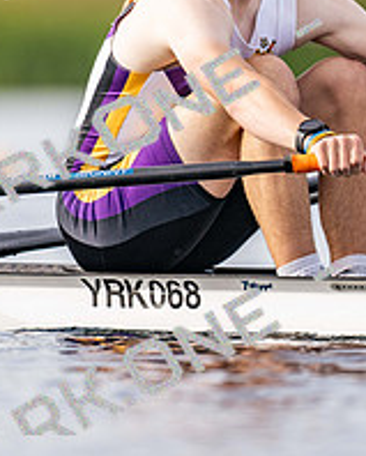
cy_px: 40
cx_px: 191
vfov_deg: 1.2
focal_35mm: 1648
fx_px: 22263
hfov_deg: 0.9
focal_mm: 600
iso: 280
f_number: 4
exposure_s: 1/2500
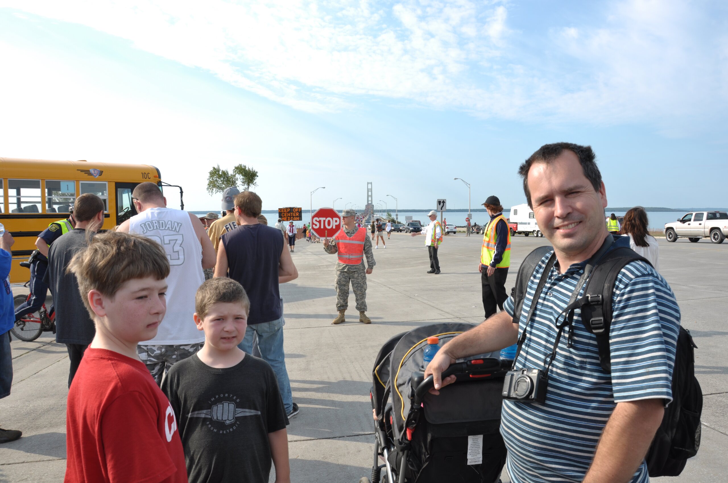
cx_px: 364
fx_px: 545
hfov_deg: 67.4
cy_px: 242
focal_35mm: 27
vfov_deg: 47.8
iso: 100
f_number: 10
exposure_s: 1/125
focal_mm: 18
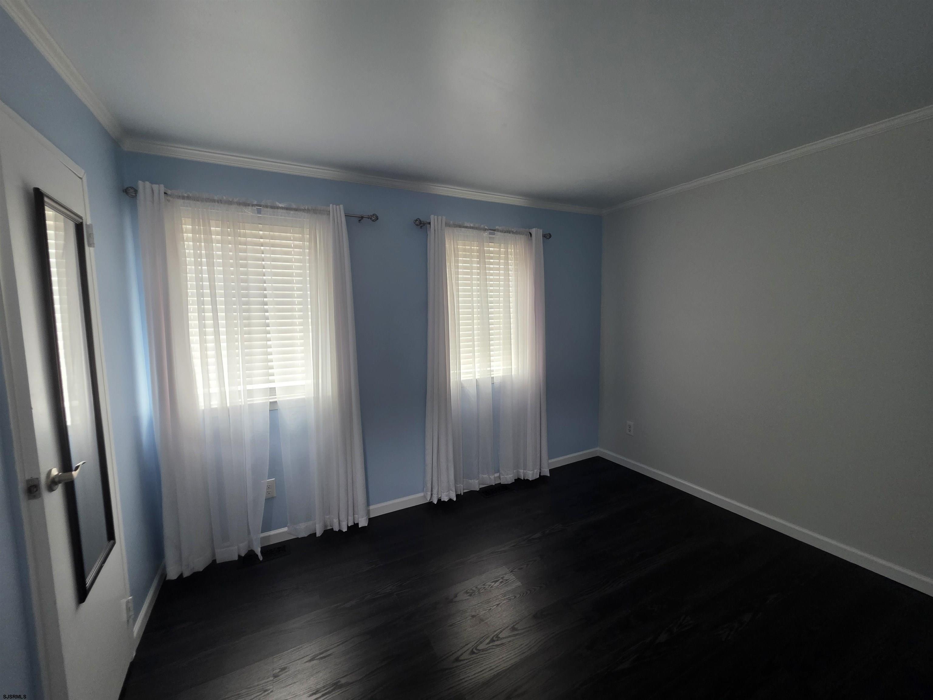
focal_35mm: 13
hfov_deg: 106.2
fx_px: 350
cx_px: 466
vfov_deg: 89.9
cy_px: 350
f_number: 1.9
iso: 250
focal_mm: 2.2
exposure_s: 1/60
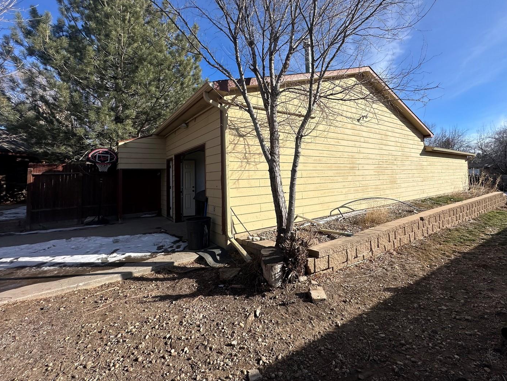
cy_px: 165
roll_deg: +1.5
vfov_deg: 77.7
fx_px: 234
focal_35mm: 16
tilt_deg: +3.2
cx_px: 282
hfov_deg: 94.1
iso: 50
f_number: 2.2
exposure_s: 1/2747
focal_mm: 2.22
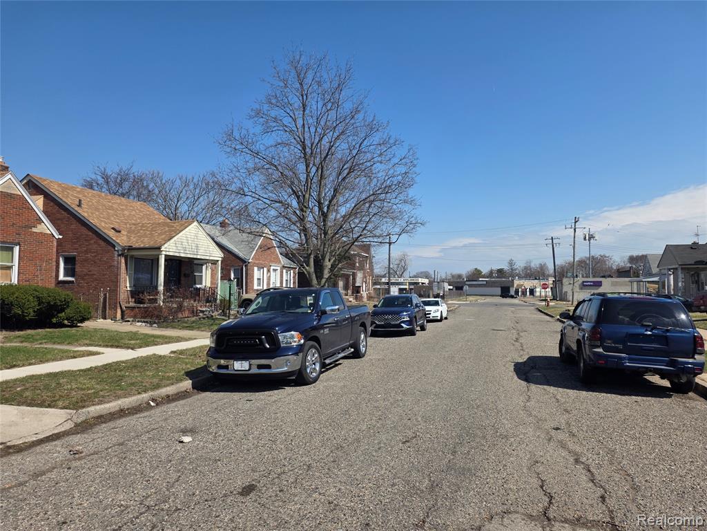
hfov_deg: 73.9
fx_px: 470
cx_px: 354
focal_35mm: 23
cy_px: 266
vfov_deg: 58.9
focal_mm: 6.25
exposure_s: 1/7333
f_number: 1.7
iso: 80
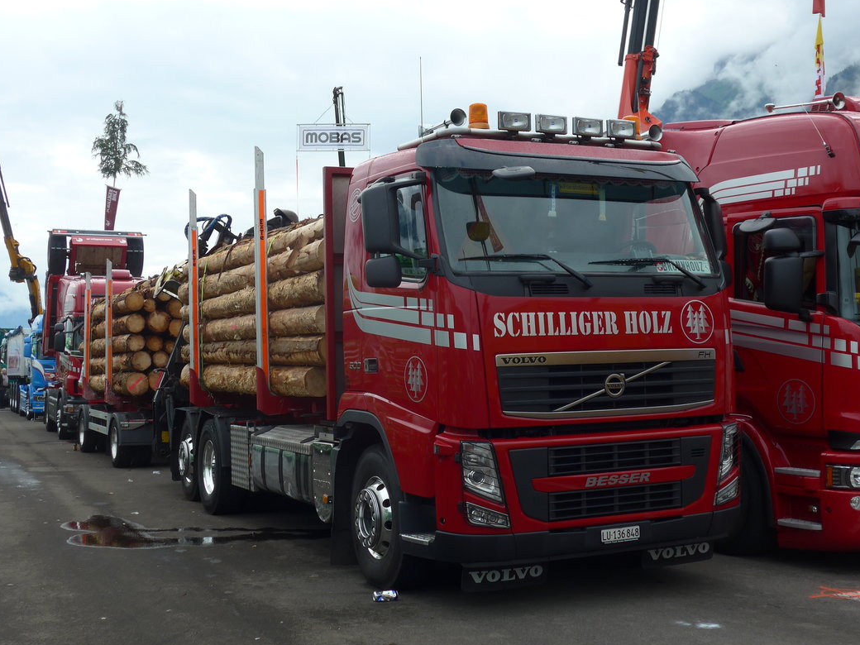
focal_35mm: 45
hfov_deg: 42.1
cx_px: 422
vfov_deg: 32.2
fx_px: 1118
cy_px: 300
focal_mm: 8
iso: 80
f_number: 2.8
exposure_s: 1/640
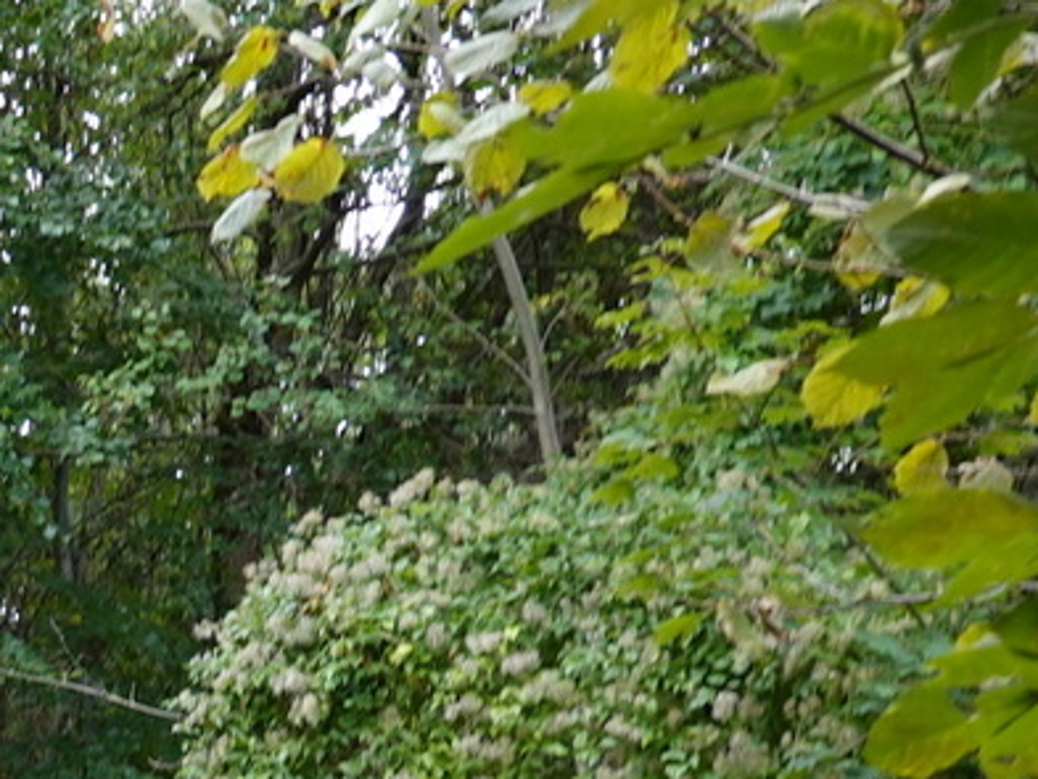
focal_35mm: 95
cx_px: -850
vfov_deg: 15.1
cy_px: 914
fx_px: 2850
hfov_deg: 16.9
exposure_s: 1/60
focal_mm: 9
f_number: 2.8
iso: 100
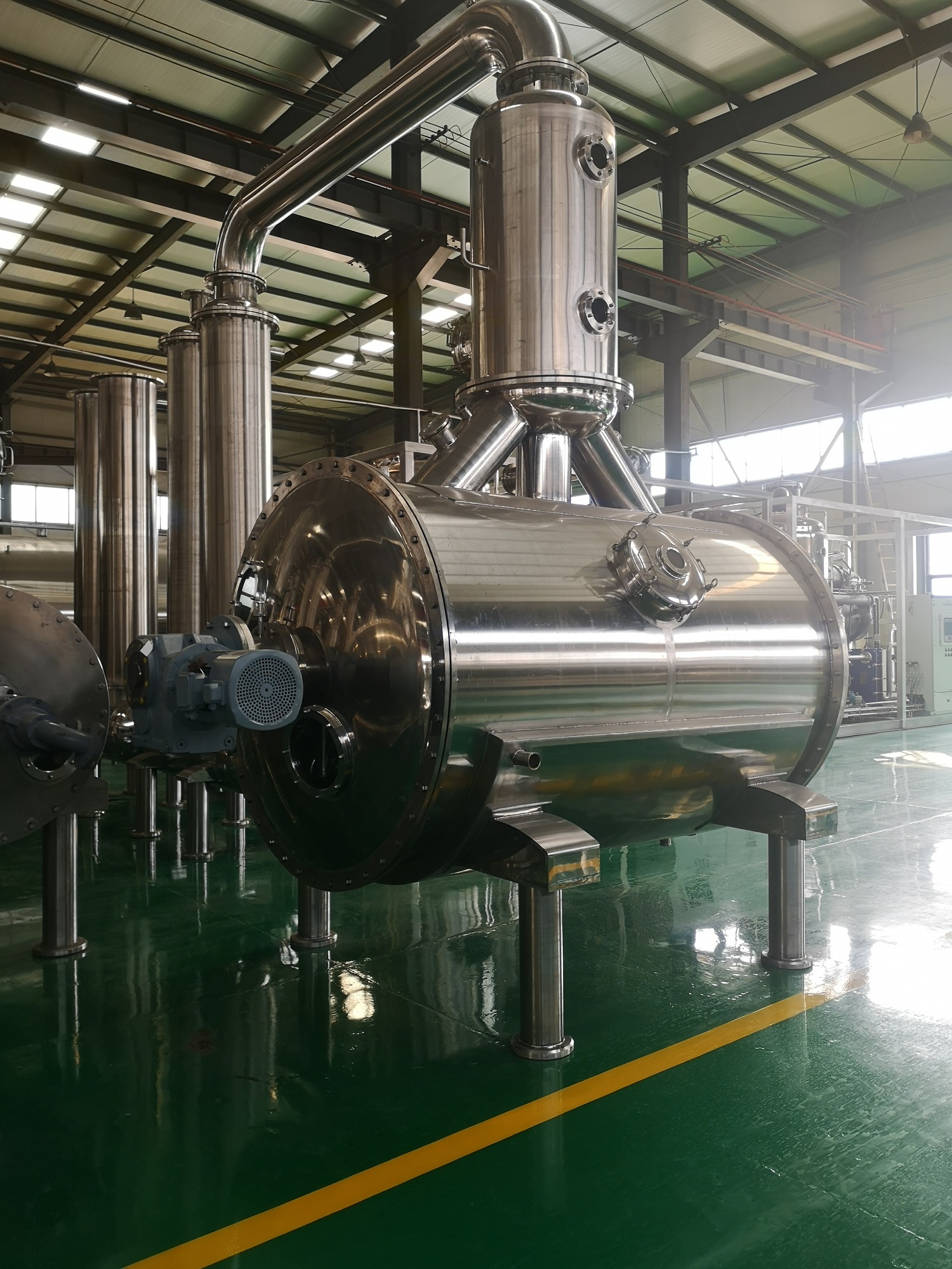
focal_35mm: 27
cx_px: 476
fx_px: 990
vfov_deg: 65.3
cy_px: 634
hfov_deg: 51.4
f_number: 1.8
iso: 100
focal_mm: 5.58
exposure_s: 1/100
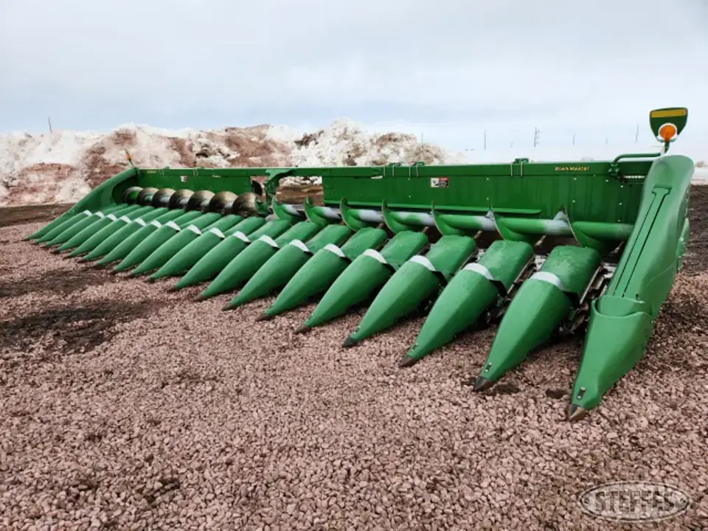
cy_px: 266
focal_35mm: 23
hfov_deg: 73.9
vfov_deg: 58.9
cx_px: 354
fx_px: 470
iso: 20
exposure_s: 1/2088
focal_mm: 5.4
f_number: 1.8
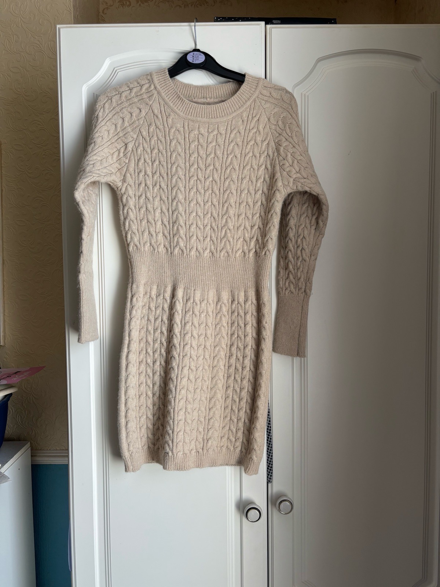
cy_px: 294
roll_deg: -0.4
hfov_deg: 53.1
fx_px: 441
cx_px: 220
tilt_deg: -2.0
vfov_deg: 67.3
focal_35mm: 26
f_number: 1.6
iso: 100
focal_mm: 5.96
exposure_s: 1/121
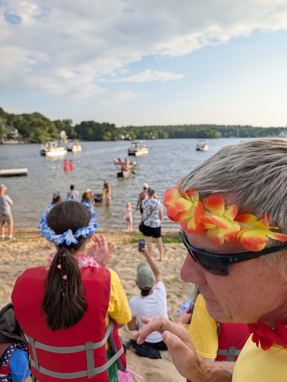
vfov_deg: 71.5
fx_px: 265
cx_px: 144
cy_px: 191
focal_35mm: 24
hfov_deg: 56.9
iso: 21
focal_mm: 6.9
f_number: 1.68
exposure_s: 1/692
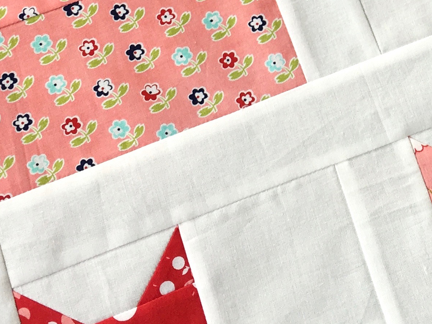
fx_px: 1223
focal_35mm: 98
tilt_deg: -74.6
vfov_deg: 14.2
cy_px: -154
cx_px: 427
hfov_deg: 19.5
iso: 25
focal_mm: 4.15
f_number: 2.2
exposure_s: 1/60
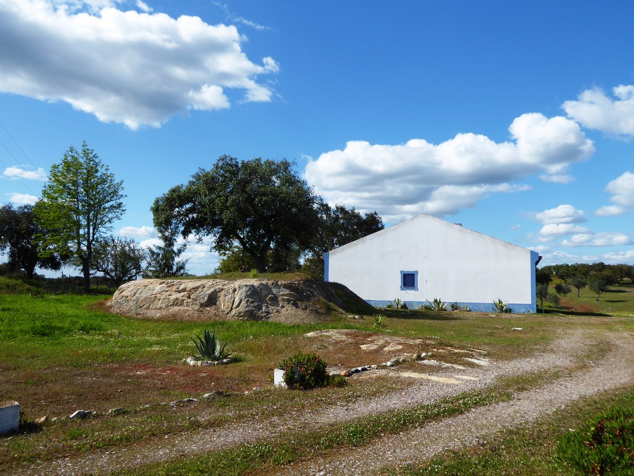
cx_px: 317
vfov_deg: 48.2
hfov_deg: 61.7
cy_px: 238
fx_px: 531
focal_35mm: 29
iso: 80
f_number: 3.5
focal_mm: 5
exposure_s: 1/1300
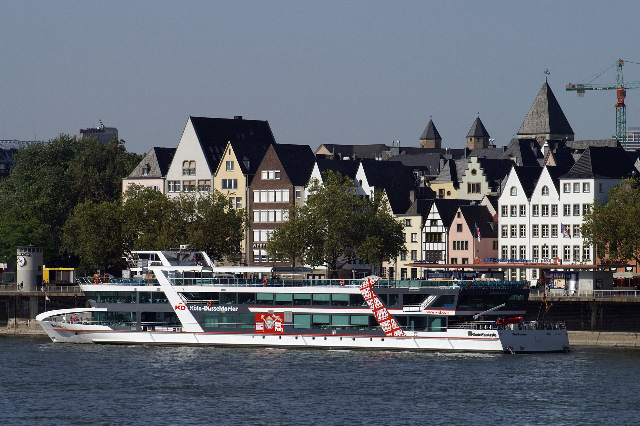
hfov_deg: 10.2
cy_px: 213
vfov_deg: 6.8
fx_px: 3597
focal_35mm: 202
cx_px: 320
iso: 100
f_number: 11
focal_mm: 135
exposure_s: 1/400
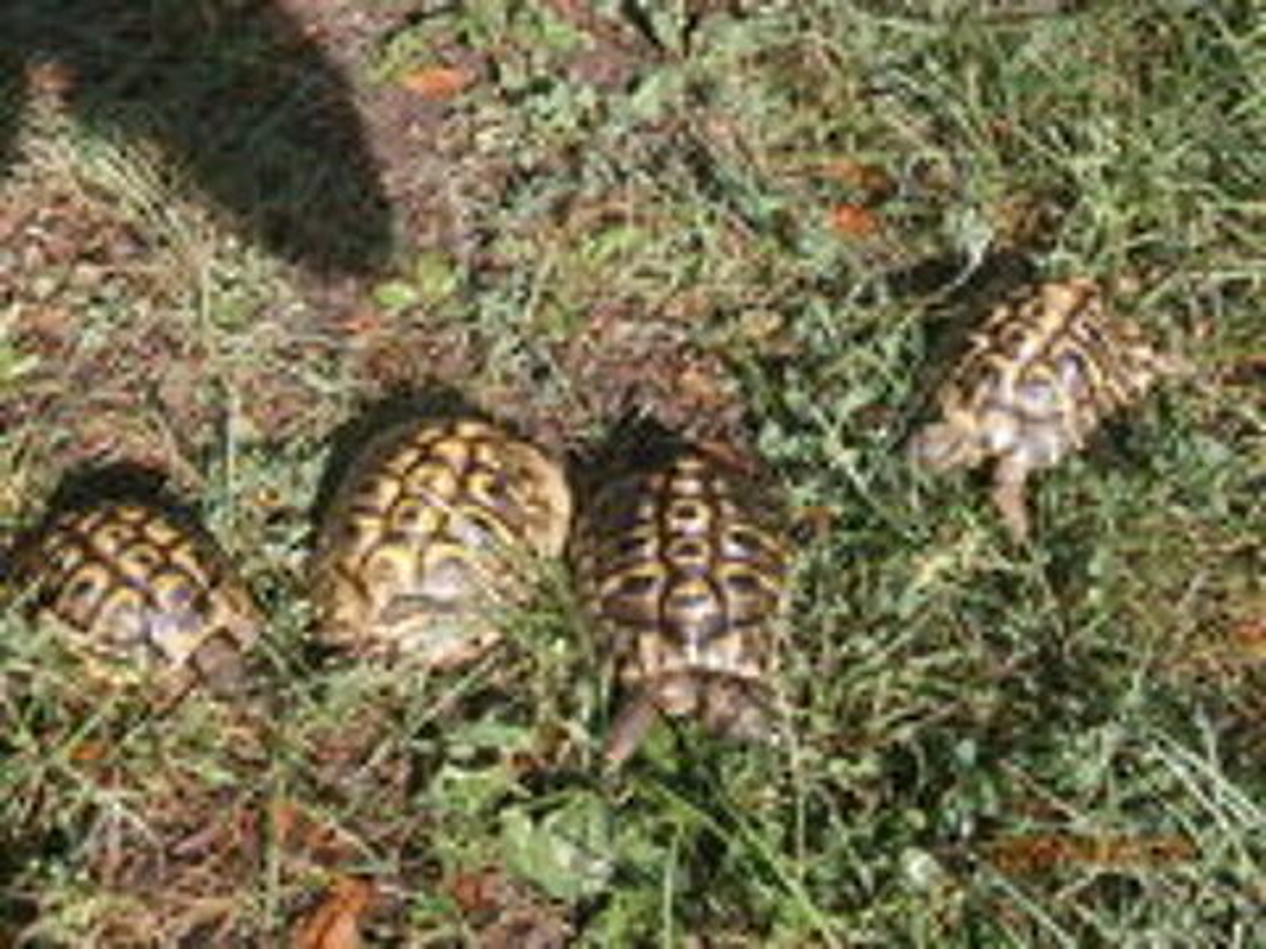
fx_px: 1938
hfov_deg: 36.2
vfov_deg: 27.5
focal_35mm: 53
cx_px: 633
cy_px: 474
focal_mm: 9.4
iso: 100
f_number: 4.1
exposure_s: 1/320
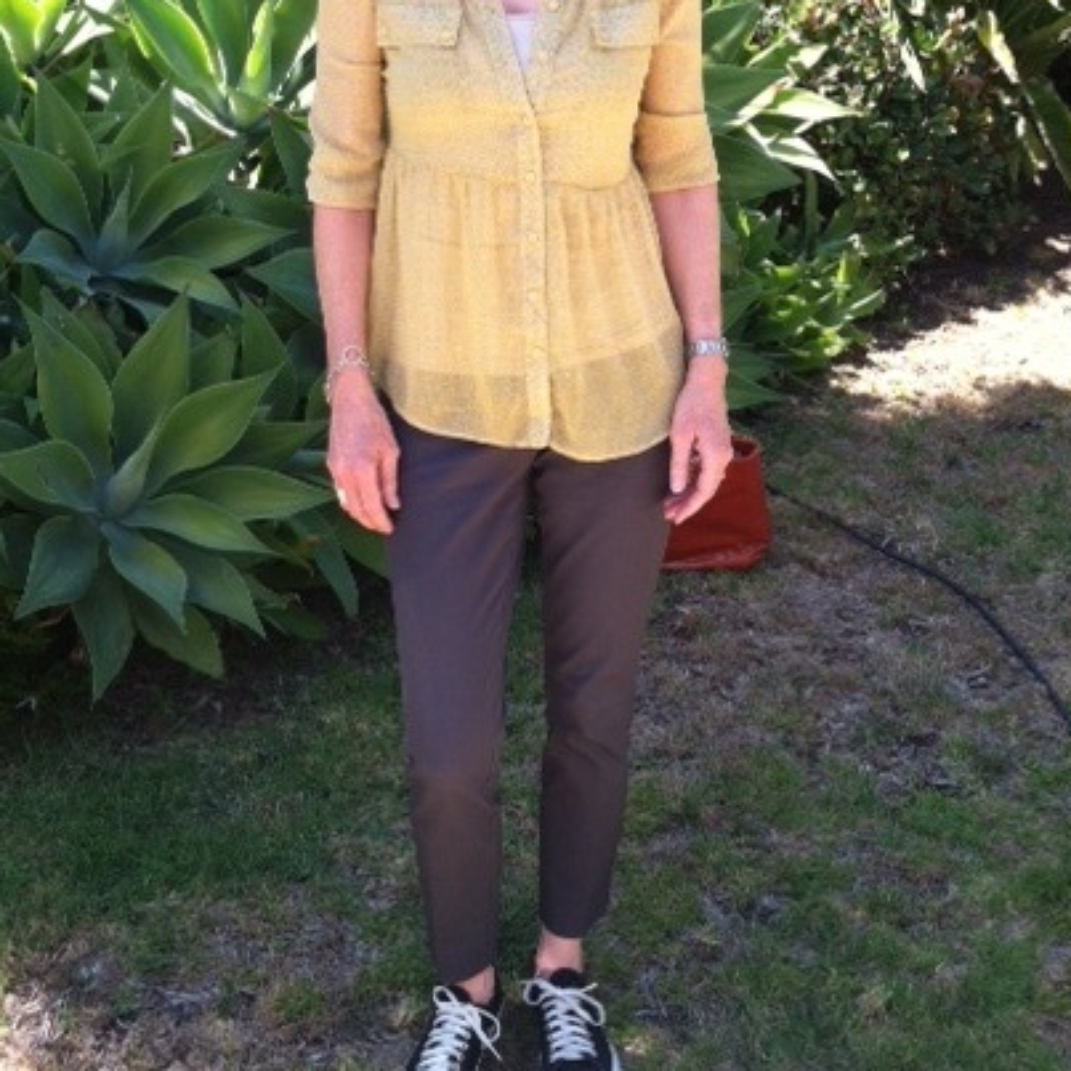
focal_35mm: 49
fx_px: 1715
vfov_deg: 34.3
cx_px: 502
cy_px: 353
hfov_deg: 34.7
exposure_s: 1/208
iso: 80
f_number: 2.8
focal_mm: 3.85
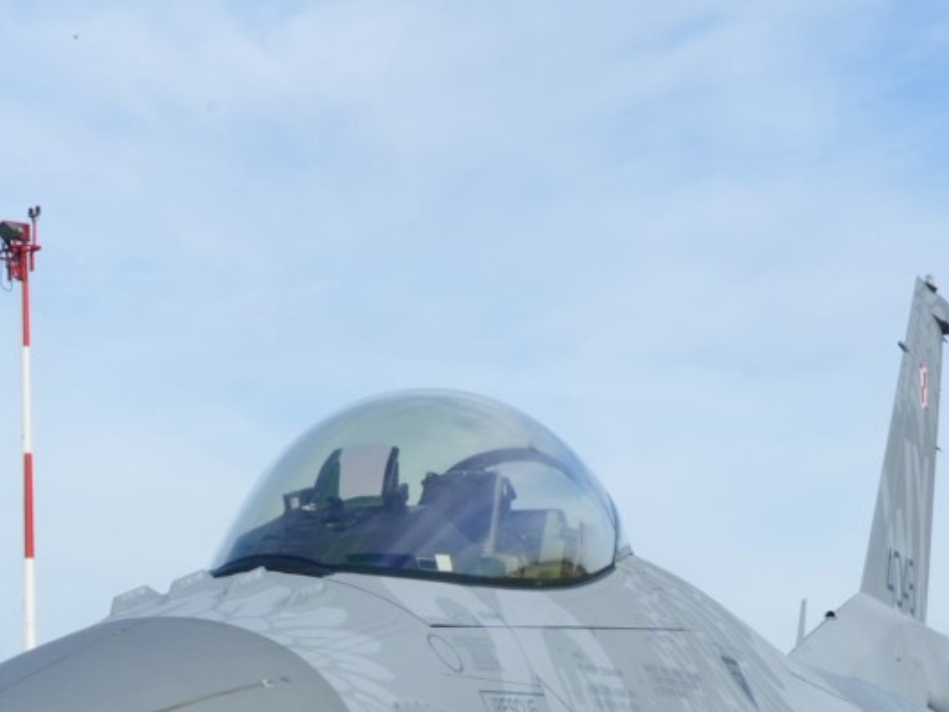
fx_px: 2824
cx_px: 516
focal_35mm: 103
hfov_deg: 19.1
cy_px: 928
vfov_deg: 13.8
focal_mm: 35
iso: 800
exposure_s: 1/200
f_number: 22
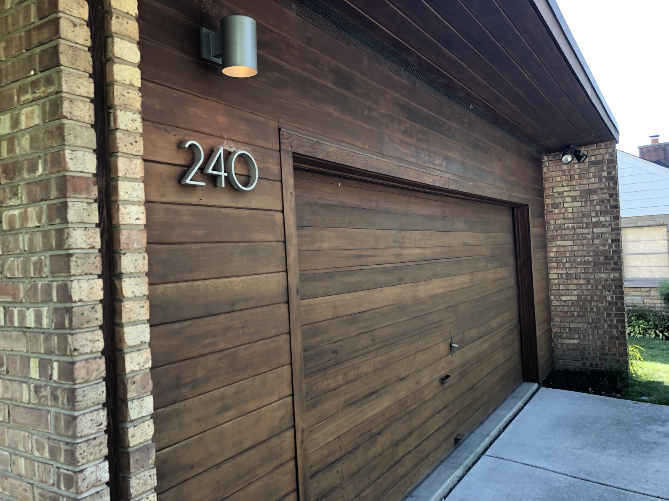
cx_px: 334
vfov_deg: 49.7
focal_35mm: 28
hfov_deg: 63.4
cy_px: 250
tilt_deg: +1.6
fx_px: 541
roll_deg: +3.7
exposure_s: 1/120
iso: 50
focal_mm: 4
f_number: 1.8
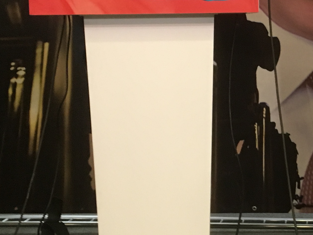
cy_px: 63
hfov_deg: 20.4
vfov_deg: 15.8
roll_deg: +0.1
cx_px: 318
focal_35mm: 93
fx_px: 841
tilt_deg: -5.5
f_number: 2.2
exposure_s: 1/33
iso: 160
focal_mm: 4.15
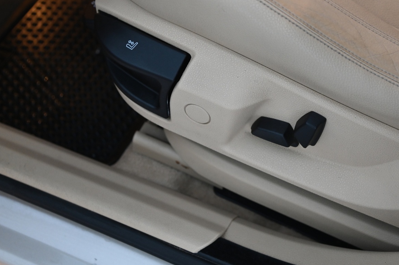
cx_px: 251
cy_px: 109
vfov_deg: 19.4
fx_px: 775
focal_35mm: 70
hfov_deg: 28.8
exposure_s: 1/20
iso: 2000
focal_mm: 50
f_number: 4
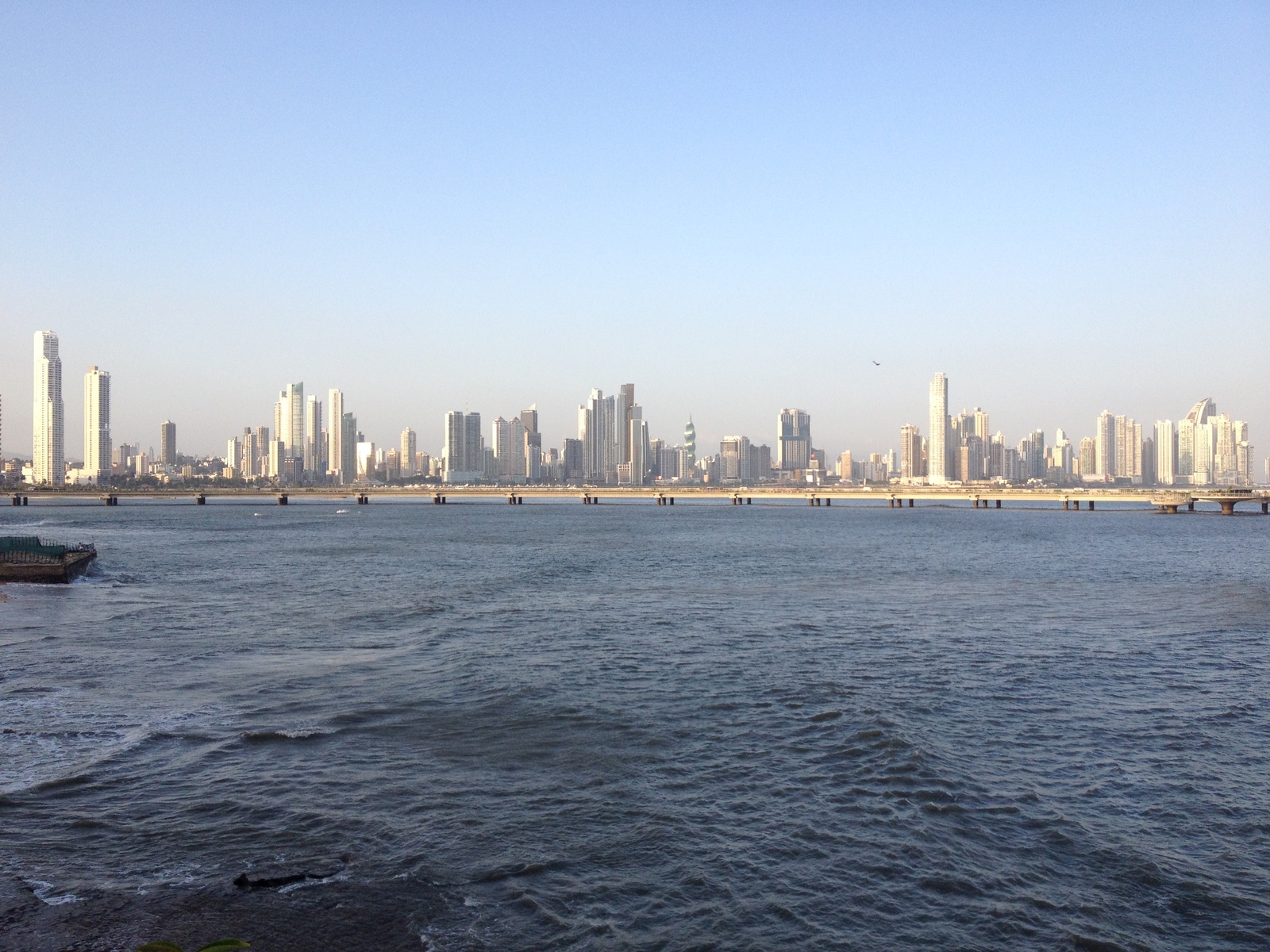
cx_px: 635
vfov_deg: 40.7
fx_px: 1284
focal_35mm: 35
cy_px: 476
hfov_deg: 52.6
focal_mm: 4.28
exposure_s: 1/593
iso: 50
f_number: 2.4
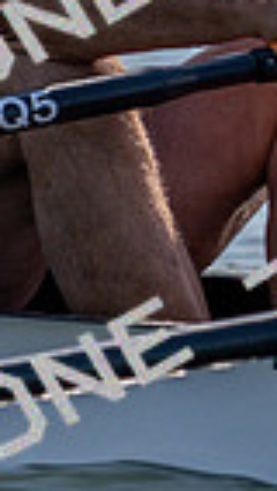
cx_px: 59
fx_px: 13368
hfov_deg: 1.2
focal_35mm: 1025
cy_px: -74
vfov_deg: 2.1
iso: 250
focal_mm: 239
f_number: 5.6
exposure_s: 1/2000
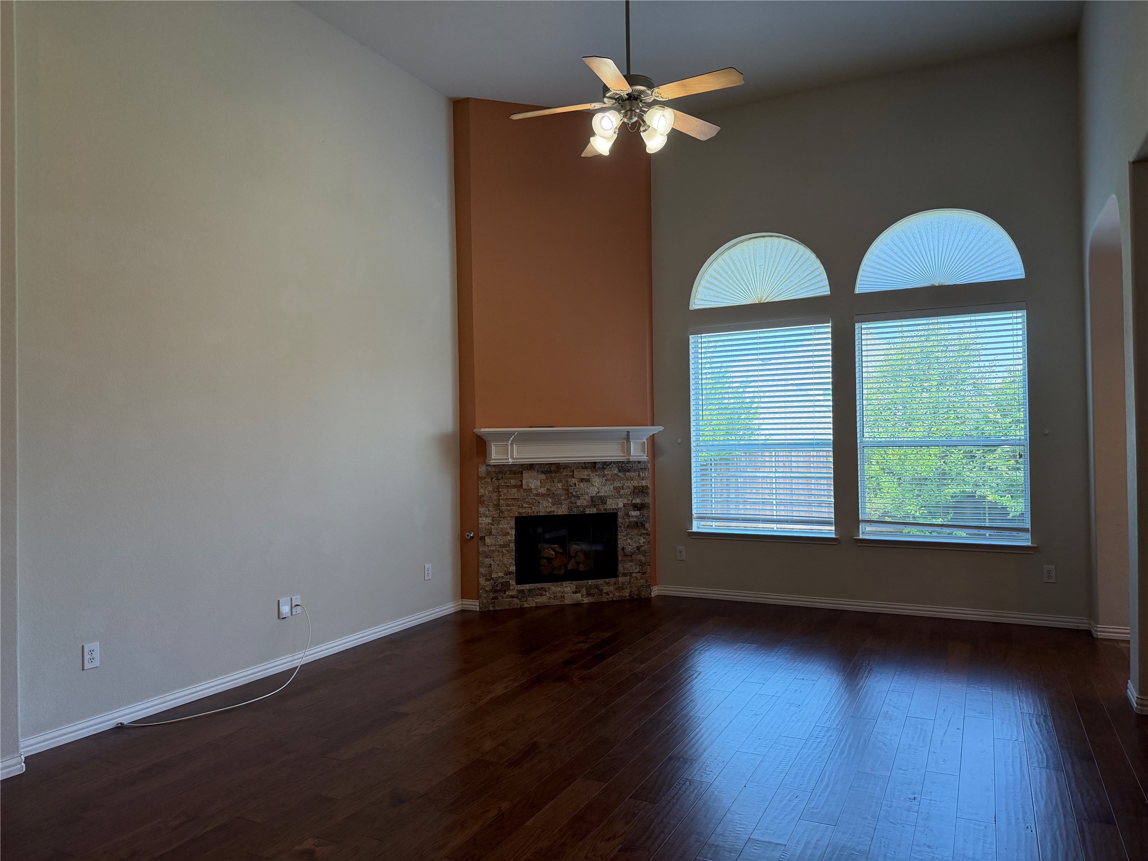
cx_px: 574
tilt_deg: +1.1
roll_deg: +1.5
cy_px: 430
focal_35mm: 24
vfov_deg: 56.8
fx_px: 796
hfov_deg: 71.6
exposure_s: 1/176
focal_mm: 6.76
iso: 200
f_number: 1.78
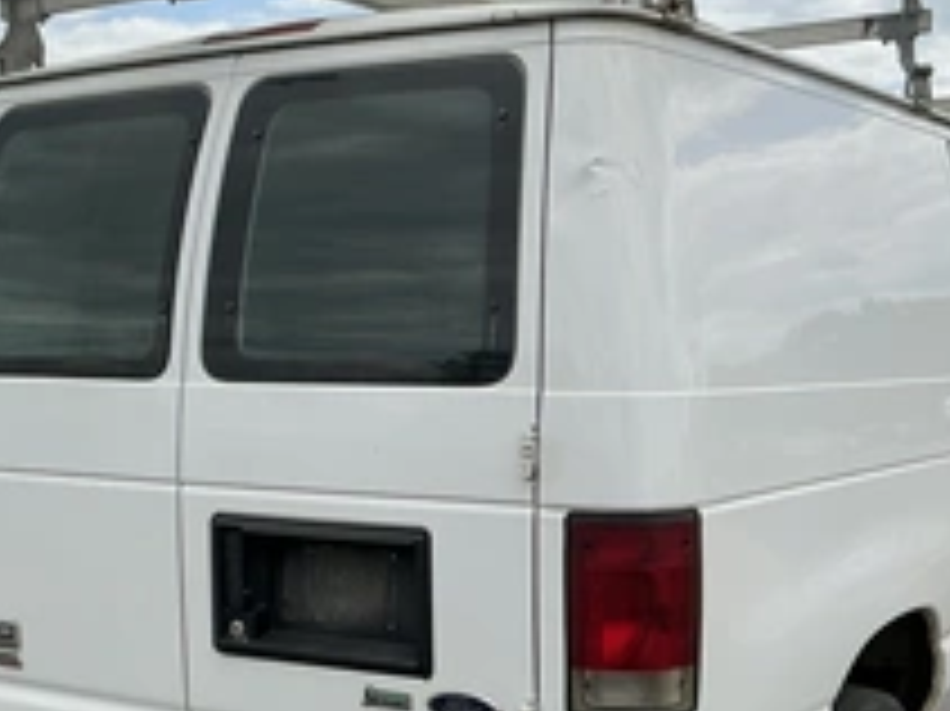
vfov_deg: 27.2
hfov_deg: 36.1
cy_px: 504
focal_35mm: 53
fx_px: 1454
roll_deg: +0.4
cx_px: 531
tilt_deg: -4.0
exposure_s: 1/2141
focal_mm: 3
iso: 25
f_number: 1.8
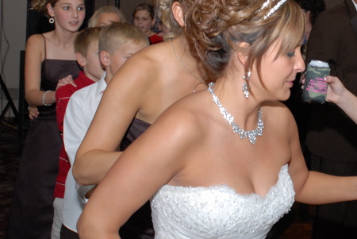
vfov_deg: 18.9
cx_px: 303
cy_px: 89
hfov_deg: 27.3
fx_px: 715
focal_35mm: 72
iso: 400
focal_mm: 24
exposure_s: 1/60
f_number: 5.6
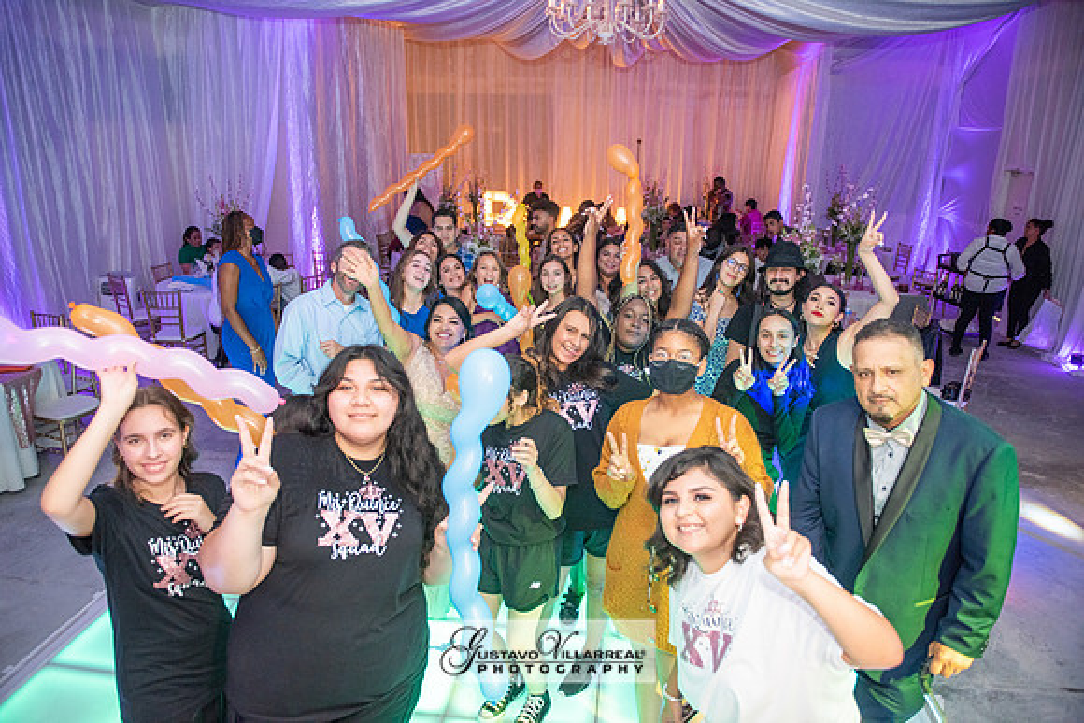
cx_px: 542
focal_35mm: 24
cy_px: 362
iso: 1250
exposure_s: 1/125
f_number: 3.2
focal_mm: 24
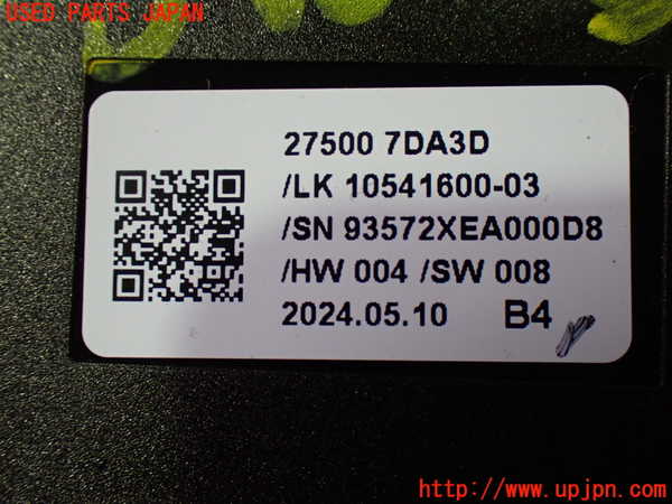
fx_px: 971
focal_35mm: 50
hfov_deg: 38.2
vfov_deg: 29.1
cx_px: 336
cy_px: 252
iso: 800
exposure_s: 1/50
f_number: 3.2
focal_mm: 9.01
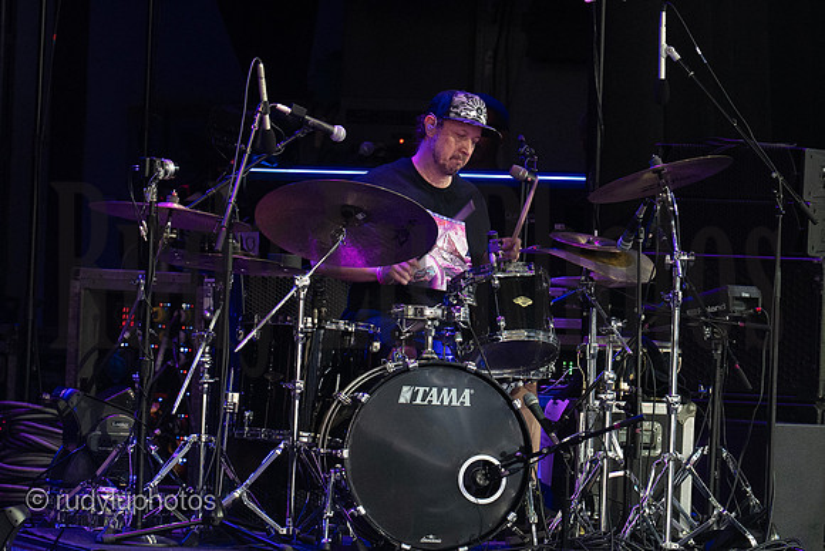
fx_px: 8432
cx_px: 319
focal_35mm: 368
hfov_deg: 5.6
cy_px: 213
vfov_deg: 3.7
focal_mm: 200
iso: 3200
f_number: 8
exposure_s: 1/125
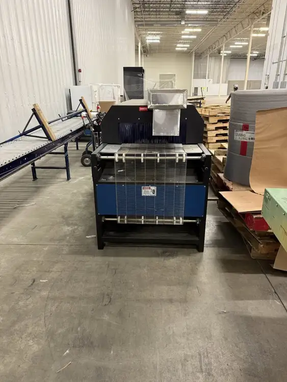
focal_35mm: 24
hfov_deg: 56.8
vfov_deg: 71.6
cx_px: 144
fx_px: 265
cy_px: 191
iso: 320
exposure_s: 1/60
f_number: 1.8
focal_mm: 6.8
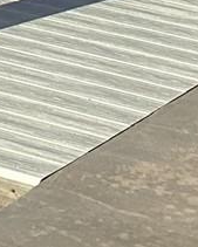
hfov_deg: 6.7
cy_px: -354
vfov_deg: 7.8
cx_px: 21
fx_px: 1676
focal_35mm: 229
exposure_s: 1/1852
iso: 25
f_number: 2.4
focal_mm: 3.3
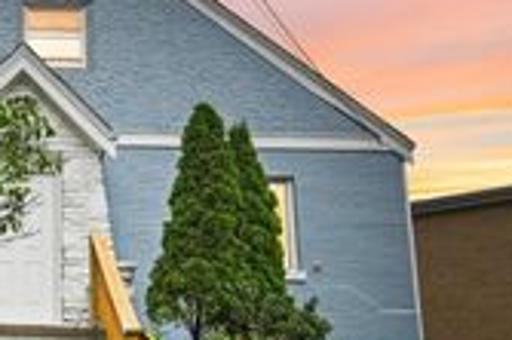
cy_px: 158
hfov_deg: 37.5
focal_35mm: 48
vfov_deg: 28.0
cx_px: 21
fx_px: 682
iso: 100
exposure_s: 1/125
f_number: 5.6
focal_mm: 16
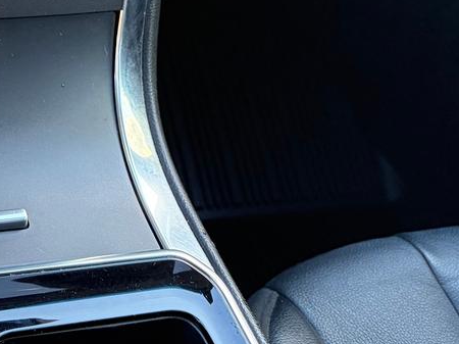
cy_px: -45
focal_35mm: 74
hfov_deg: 24.9
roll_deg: -7.8
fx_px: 981
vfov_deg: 19.0
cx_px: -12
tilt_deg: -34.5
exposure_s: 1/60
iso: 160
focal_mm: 5.96
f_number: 1.6
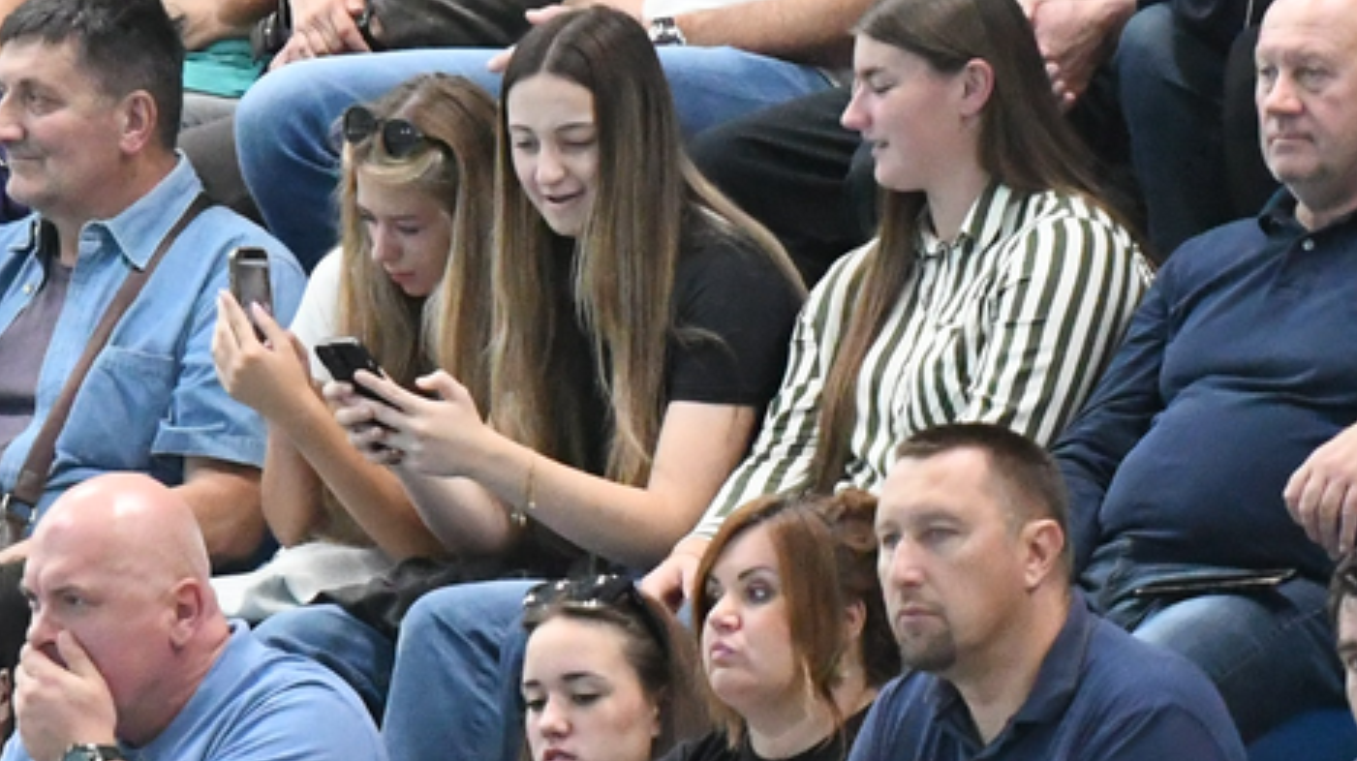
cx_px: 1165
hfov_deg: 2.0
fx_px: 39232
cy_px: 87
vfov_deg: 1.1
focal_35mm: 1091
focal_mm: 200
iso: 8000
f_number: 4.5
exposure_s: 1/500
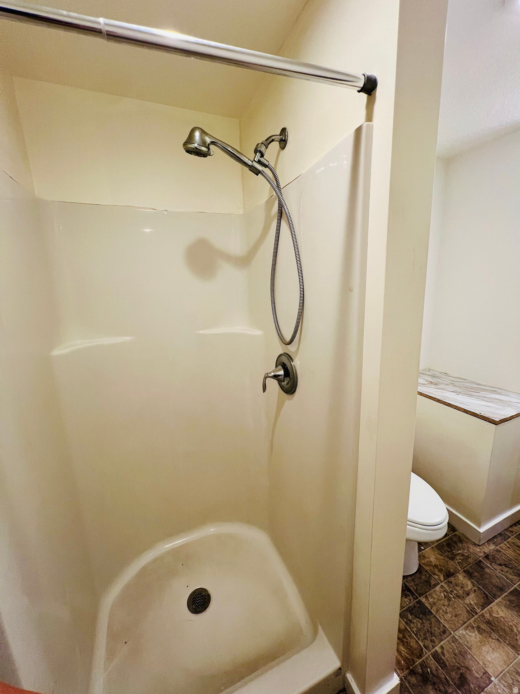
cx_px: 260
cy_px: 347
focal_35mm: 13
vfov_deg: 106.2
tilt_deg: -11.6
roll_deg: +2.2
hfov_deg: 89.9
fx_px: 260
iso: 100
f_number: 1.8
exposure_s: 1/120
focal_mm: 1.57
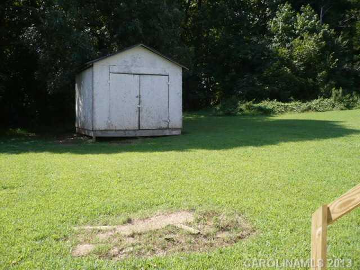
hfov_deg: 52.6
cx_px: 180
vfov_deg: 40.7
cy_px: 135
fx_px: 364
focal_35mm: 35
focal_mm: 5.8
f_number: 2.8
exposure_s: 1/500
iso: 100
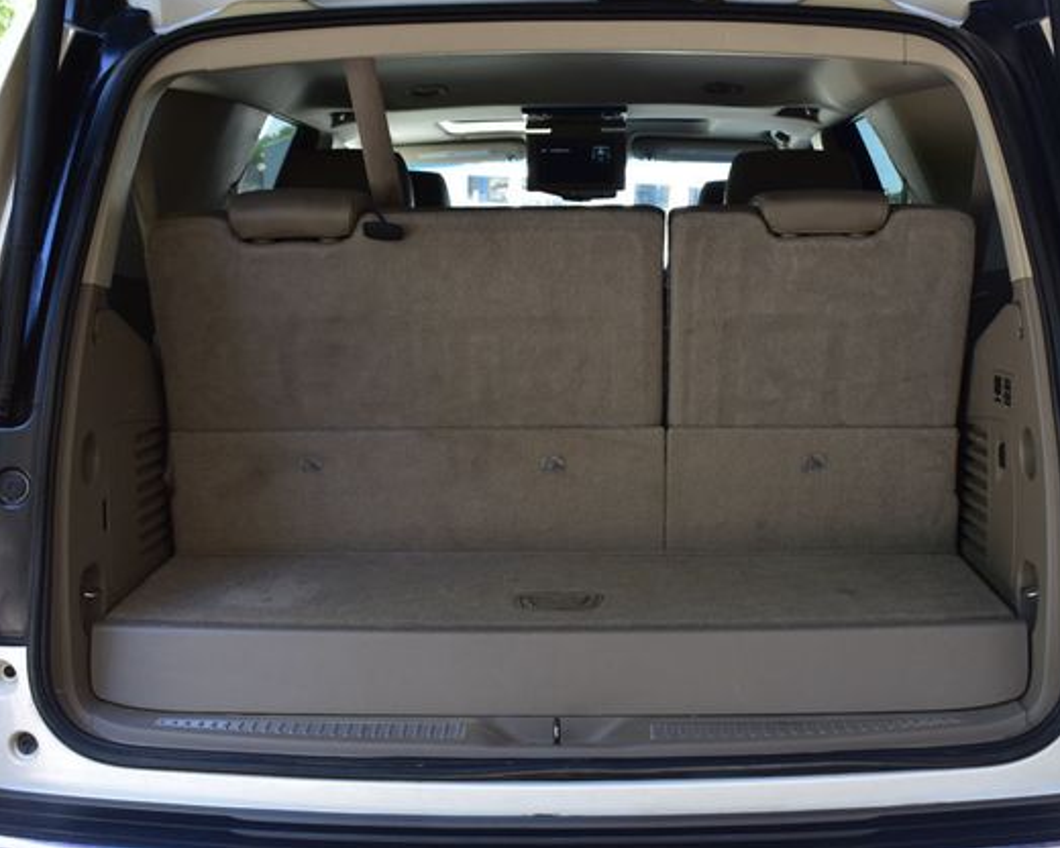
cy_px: 418
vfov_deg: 33.4
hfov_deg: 41.1
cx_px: 585
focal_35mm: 45
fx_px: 1412
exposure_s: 1/60
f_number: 8
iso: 400
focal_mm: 26
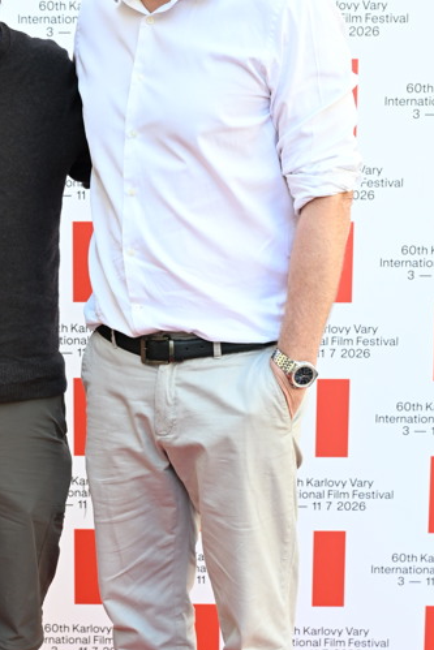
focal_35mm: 83
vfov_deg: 24.3
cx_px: 115
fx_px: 1500
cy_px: 434
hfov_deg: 16.4
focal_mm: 40
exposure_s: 1/800
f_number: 4.5
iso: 1250
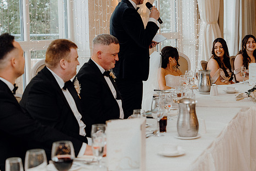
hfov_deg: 25.3
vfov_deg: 17.1
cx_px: 146
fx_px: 569
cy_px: 68
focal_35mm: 80
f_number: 3.5
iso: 1250
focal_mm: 64
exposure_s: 1/160
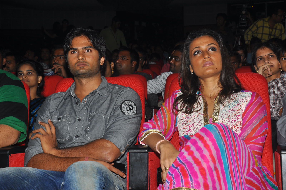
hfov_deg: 31.9
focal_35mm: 63
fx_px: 500
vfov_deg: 21.5
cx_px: 143
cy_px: 95
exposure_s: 1/200
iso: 200
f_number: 11
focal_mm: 42
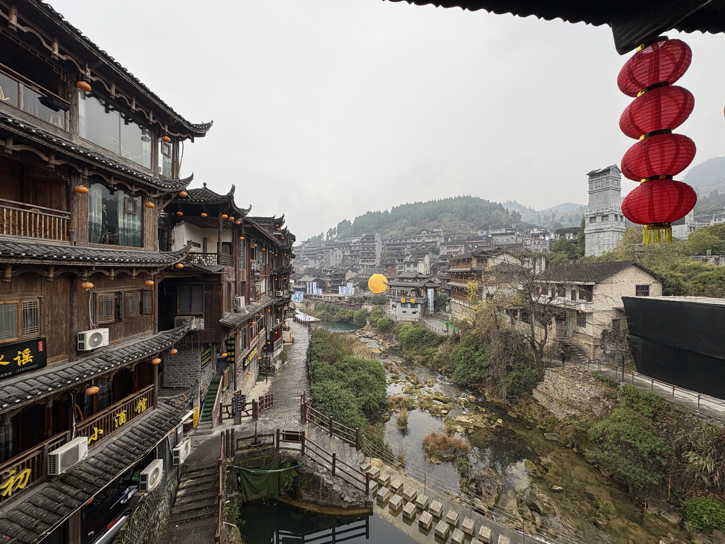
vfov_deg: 85.7
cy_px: 272
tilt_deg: +0.1
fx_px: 293
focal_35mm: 14
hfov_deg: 102.1
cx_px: 362
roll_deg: +0.0
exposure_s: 1/302
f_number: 2.2
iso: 40
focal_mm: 2.22
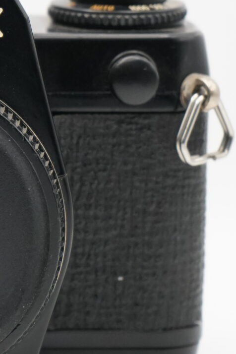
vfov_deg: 8.8
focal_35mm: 233
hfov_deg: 5.8
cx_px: -156
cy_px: 137
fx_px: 2291
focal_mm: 65
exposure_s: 1/250
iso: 2000
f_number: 5.6
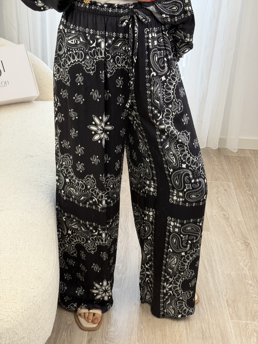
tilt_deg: -43.8
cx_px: 129
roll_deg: -4.7
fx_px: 477
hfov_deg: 30.3
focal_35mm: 48
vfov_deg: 39.7
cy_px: 172
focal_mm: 6.76
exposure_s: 1/50
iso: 80
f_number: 1.78
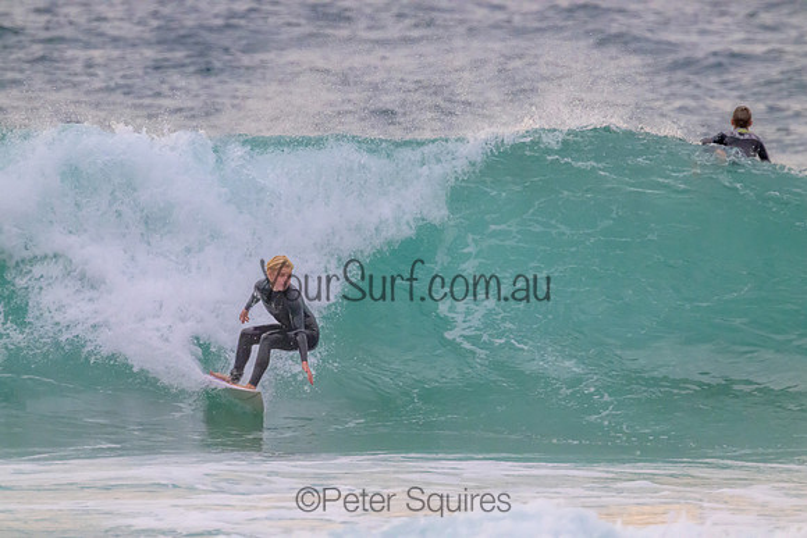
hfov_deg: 2.6
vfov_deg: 1.7
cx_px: 404
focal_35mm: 800
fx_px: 17937
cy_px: 269
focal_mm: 800
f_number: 11
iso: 9000
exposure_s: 1/1600
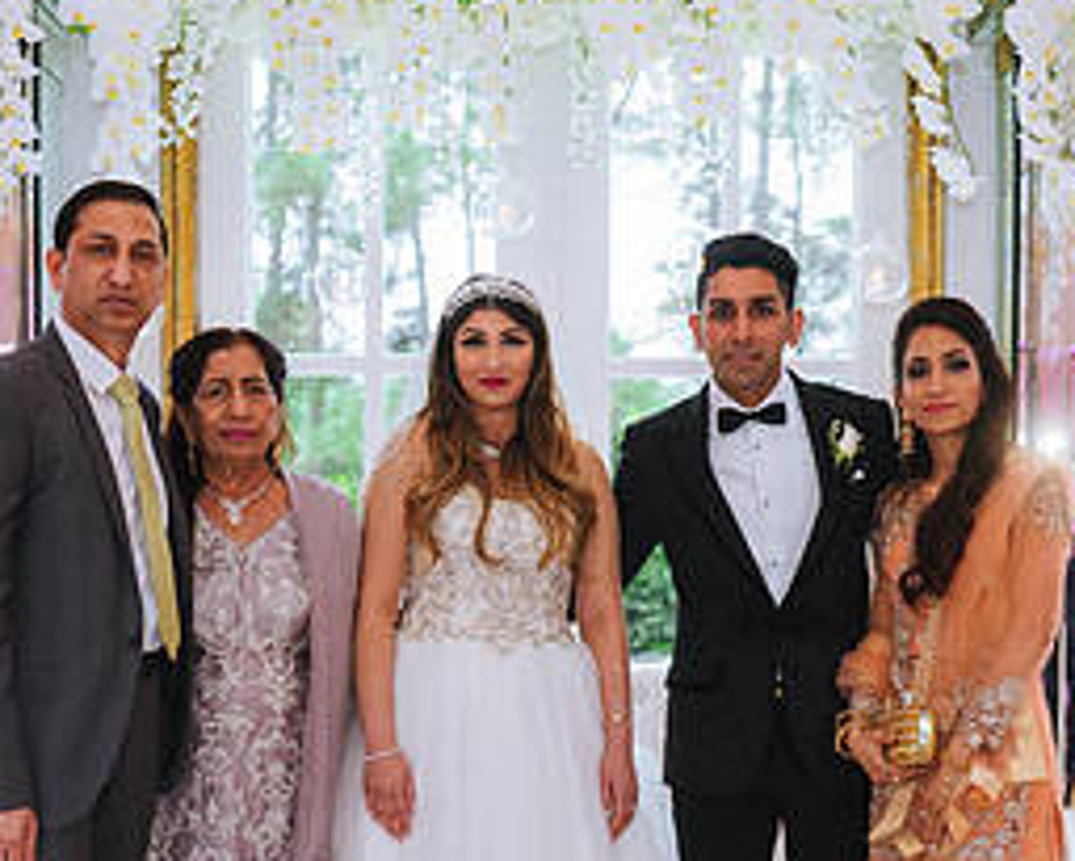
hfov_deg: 27.9
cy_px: 682
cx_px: 542
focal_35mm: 68
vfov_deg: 22.2
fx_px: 2164
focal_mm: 32
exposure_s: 1/200
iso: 800
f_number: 2.8
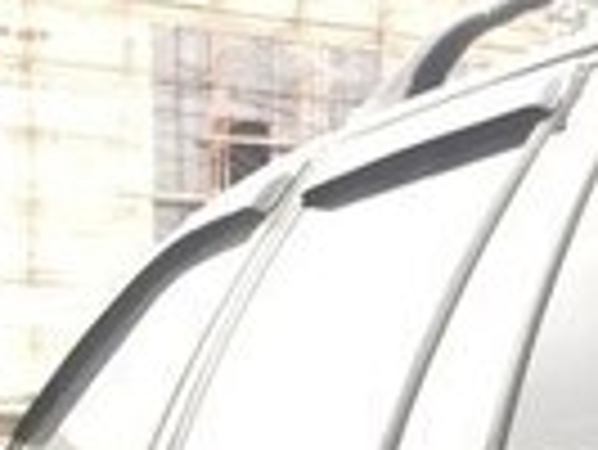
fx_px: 2490
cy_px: 790
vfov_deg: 9.8
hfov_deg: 12.1
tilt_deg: -2.4
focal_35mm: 144
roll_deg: -0.8
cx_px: 1200
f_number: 2.2
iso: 40
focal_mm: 4.15
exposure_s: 1/33
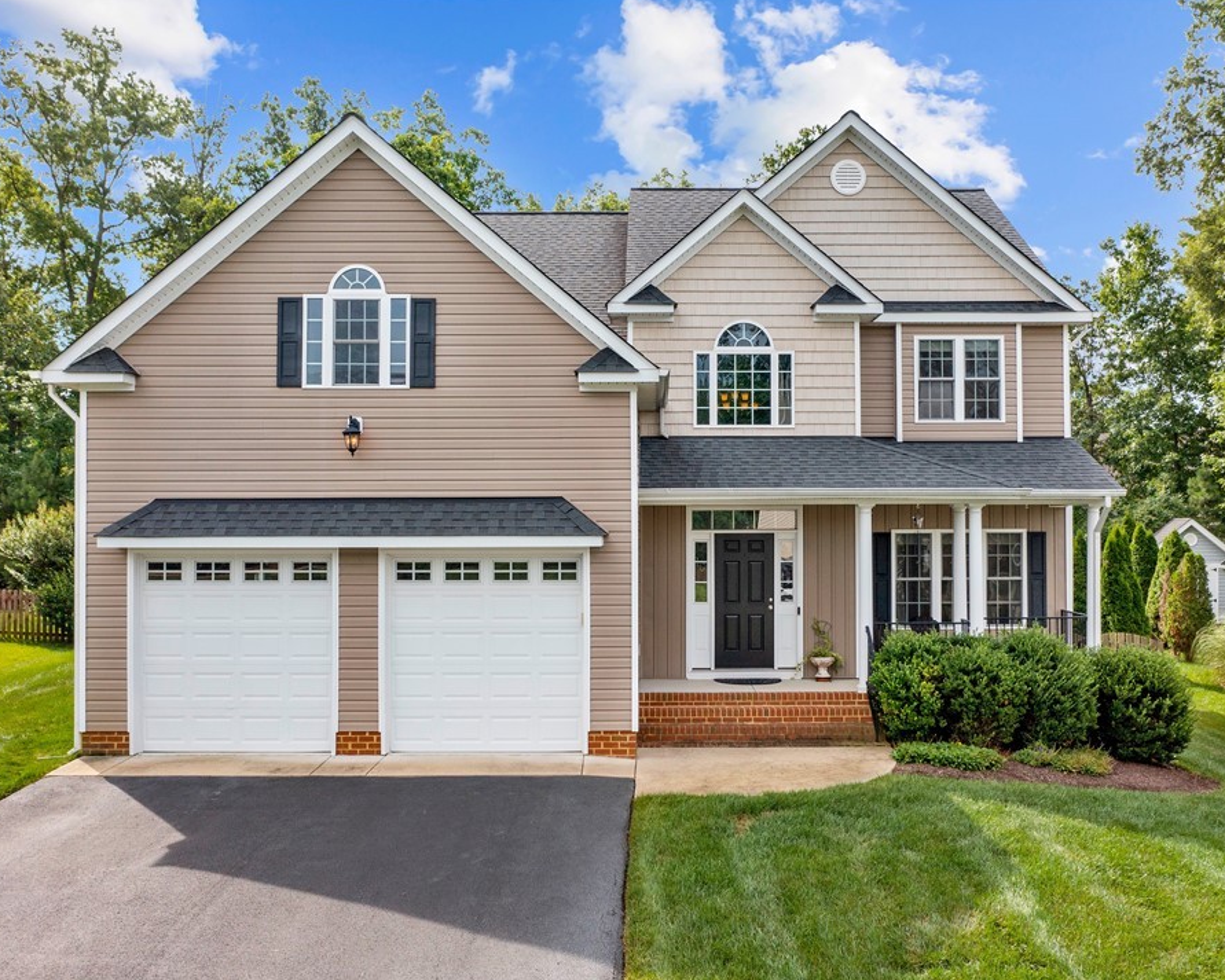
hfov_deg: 55.6
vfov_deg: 45.8
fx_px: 1160
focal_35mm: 32
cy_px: 489
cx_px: 661
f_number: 4.5
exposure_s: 1/25
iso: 100
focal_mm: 10.26
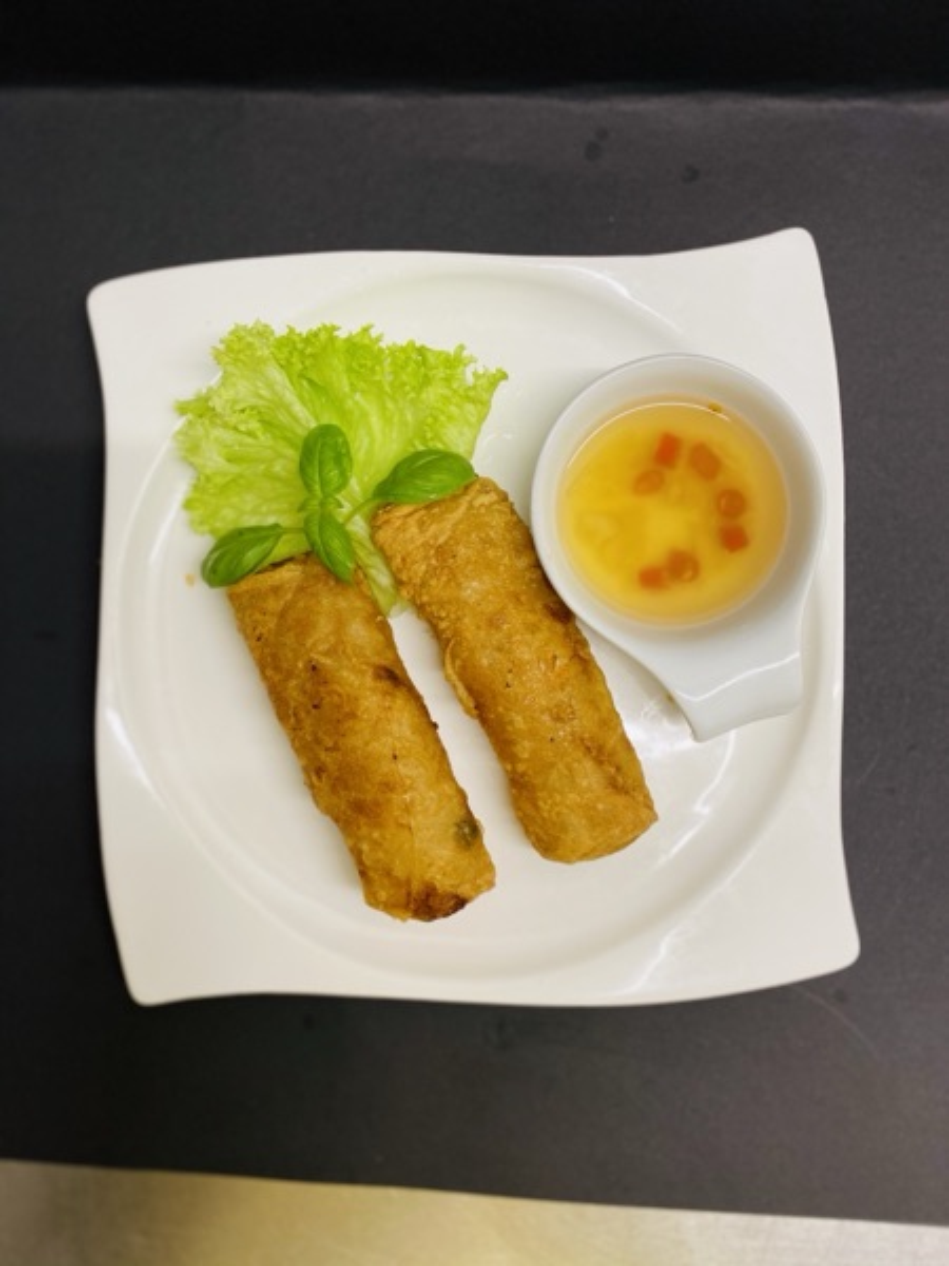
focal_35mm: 26
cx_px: 474
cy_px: 633
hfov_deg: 53.1
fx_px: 950
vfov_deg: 67.3
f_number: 1.8
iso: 80
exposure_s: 1/50
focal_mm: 4.25
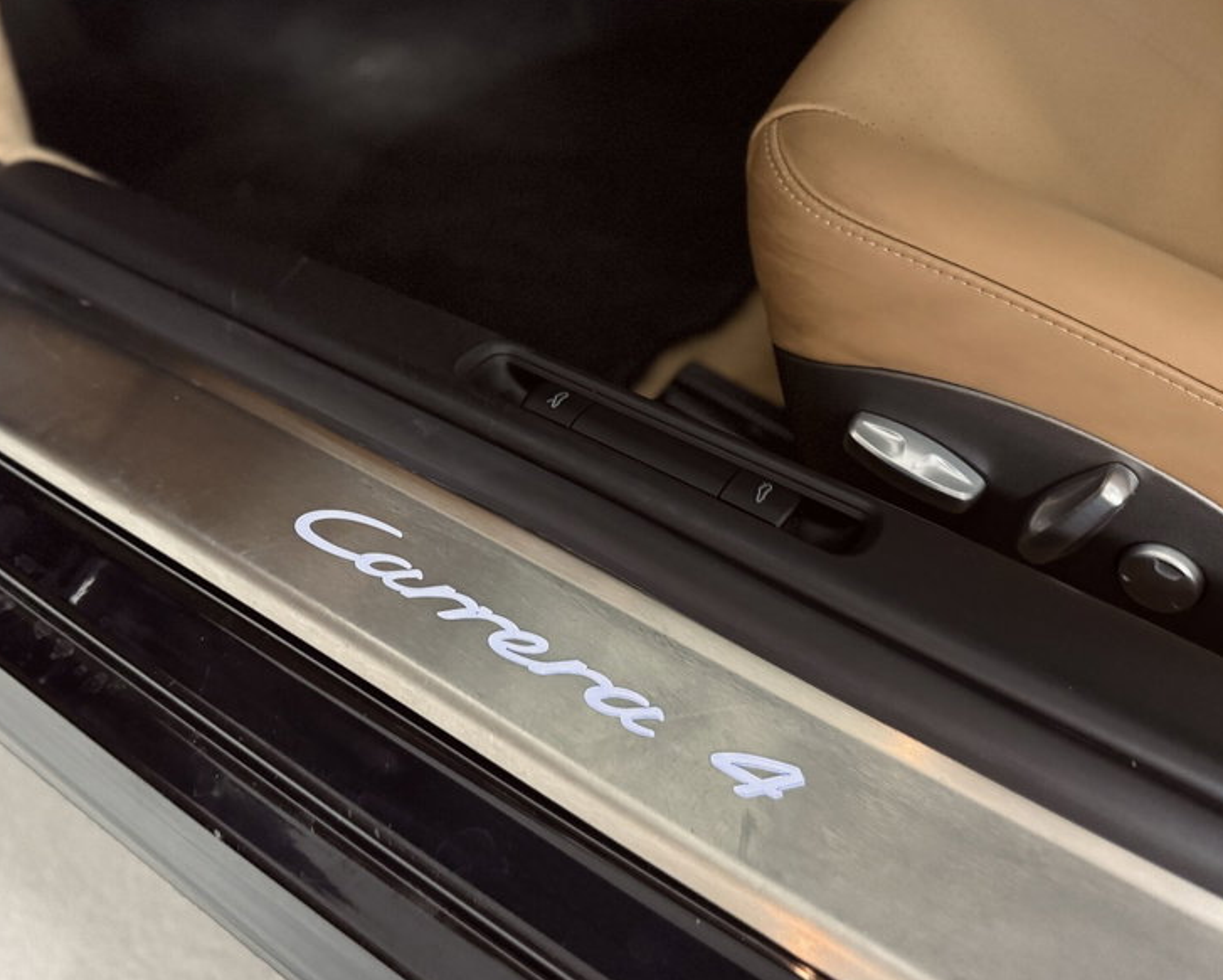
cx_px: 520
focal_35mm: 33
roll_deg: +2.1
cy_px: 352
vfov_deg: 44.1
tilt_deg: -38.6
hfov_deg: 54.0
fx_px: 1195
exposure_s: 1/33
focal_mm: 6.76
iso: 1000
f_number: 1.78
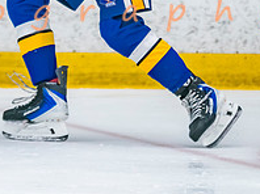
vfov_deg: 1.9
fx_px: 5881
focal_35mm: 784
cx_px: 59
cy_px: -127
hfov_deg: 2.5
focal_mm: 200
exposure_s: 1/640
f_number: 2.8
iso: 2500
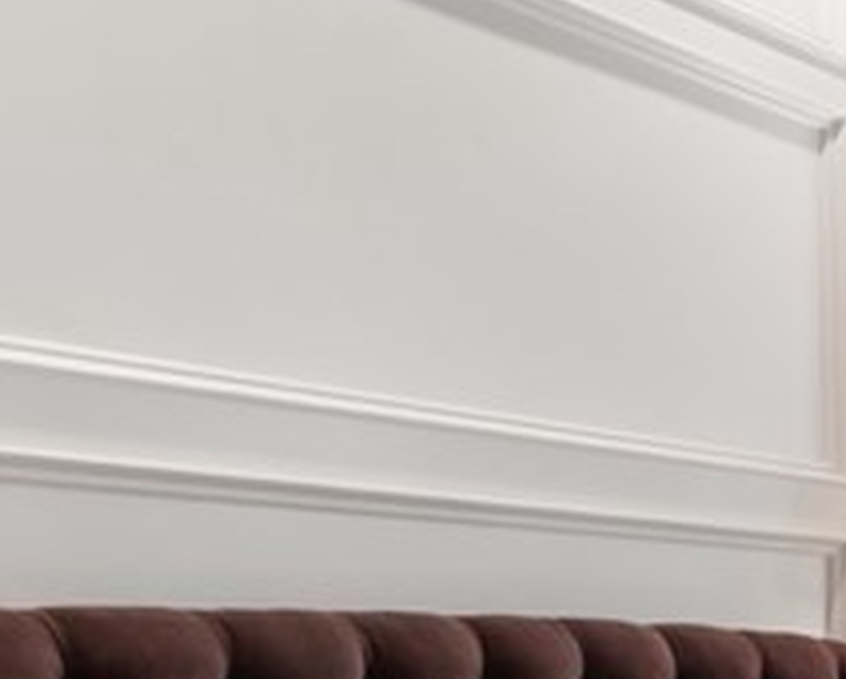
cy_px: 739
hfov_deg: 16.5
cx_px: 1896
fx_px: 1654
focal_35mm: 66
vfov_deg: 22.0
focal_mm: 7
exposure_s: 1
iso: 200
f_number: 7.1
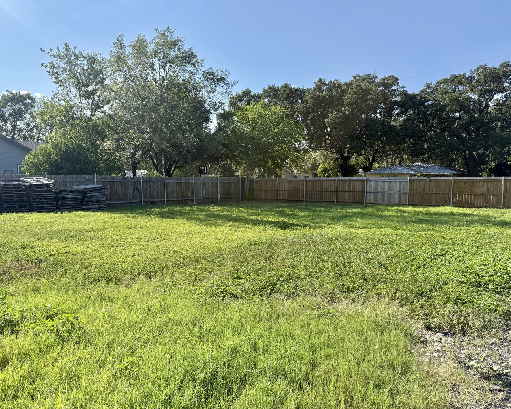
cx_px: 240
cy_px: 209
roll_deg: -0.6
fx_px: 393
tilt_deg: -4.6
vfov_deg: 54.9
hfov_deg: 66.0
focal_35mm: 26
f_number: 1.78
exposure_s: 1/3953
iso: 100
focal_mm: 6.76
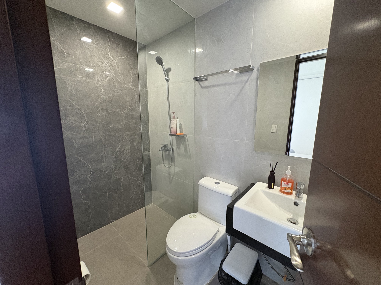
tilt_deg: -9.5
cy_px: 142
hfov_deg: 102.1
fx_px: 154
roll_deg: +0.4
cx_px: 190
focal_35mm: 14
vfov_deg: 85.7
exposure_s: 1/60
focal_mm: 2.22
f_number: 2.2
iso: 640
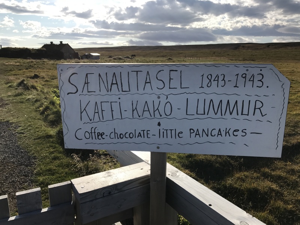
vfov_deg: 49.7
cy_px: 112
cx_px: 150
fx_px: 243
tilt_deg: -10.6
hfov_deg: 63.4
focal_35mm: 28
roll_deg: +0.0
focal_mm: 3.99
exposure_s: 1/3425
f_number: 1.8
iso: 20
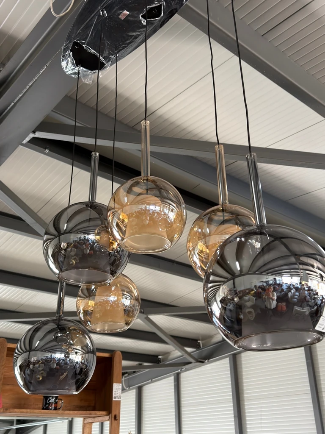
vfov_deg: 50.1
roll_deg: +2.0
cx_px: 162
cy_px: 217
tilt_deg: +26.1
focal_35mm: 37
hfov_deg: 38.7
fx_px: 463
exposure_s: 1/33
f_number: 1.8
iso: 200
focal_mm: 6.8
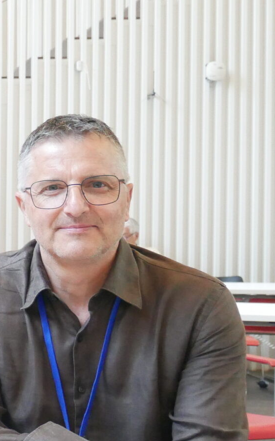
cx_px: -312
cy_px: 217
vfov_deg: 22.8
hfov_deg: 12.3
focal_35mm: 91
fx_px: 1092
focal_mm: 15
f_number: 3.7
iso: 2000
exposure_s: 1/60
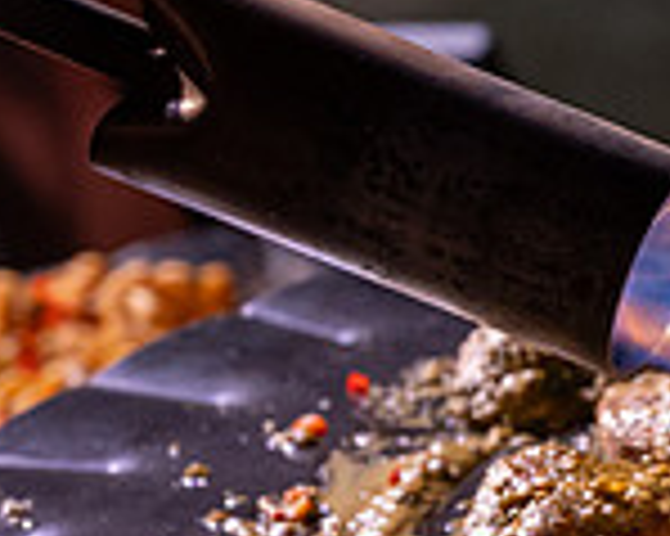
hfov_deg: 7.4
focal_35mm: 256
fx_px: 5073
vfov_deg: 6.0
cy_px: 419
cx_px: 1124
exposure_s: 1/50
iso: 1600
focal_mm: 70
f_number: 4
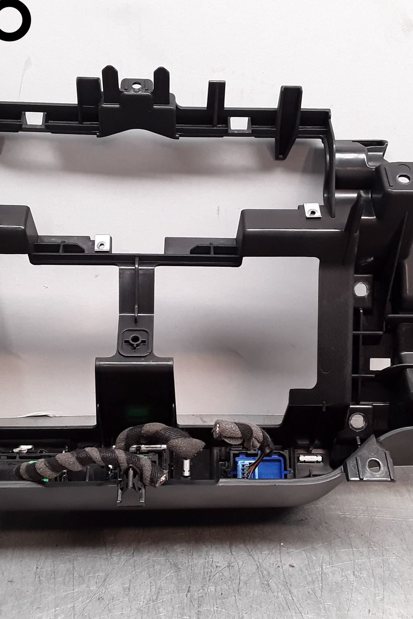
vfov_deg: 49.5
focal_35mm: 39
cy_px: 308
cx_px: 197
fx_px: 671
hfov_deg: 34.2
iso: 64
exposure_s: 1/50
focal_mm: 2.91
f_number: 1.9
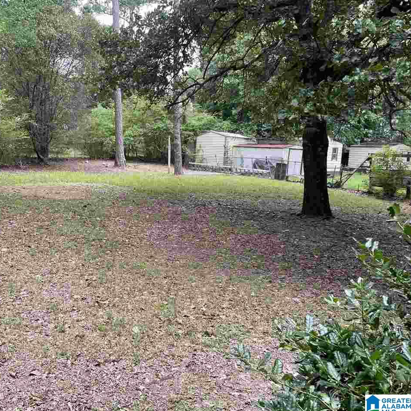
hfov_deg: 51.6
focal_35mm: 31
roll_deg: -0.4
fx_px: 416
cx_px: 140
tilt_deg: -4.7
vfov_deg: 52.5
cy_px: 207
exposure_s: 1/336
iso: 32
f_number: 1.6
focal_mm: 4.2
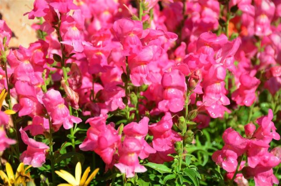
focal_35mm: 168
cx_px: 140
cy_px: 93
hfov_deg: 12.3
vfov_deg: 8.1
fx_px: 1308
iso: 200
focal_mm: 112
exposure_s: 1/800
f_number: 7.1
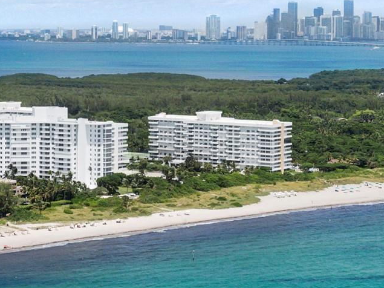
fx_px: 1342
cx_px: 103
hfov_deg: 16.2
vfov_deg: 12.2
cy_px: 66
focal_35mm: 121
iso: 100
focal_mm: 8.6
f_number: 3.8
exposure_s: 1/1250
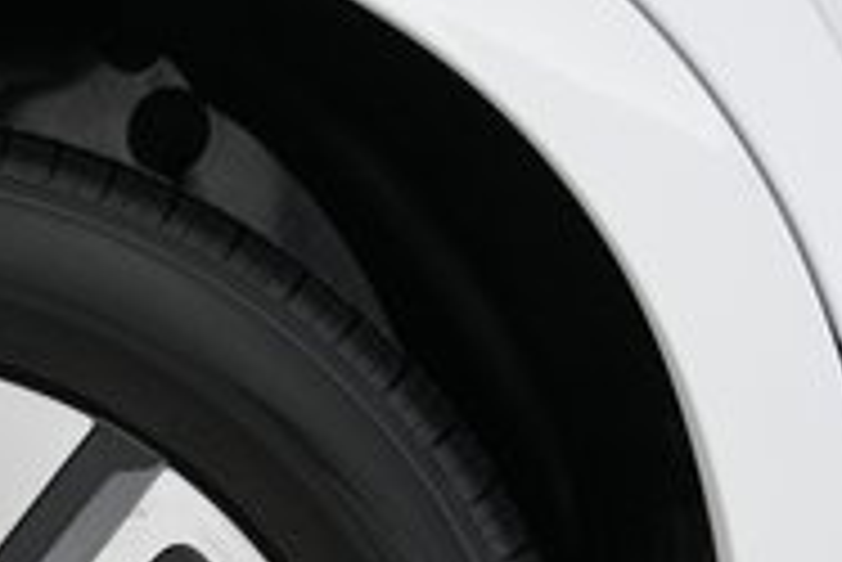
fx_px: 1919
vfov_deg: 15.3
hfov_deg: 22.8
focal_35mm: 82
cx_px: -167
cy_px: 877
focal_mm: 24
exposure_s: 1/160
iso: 3200
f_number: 2.8
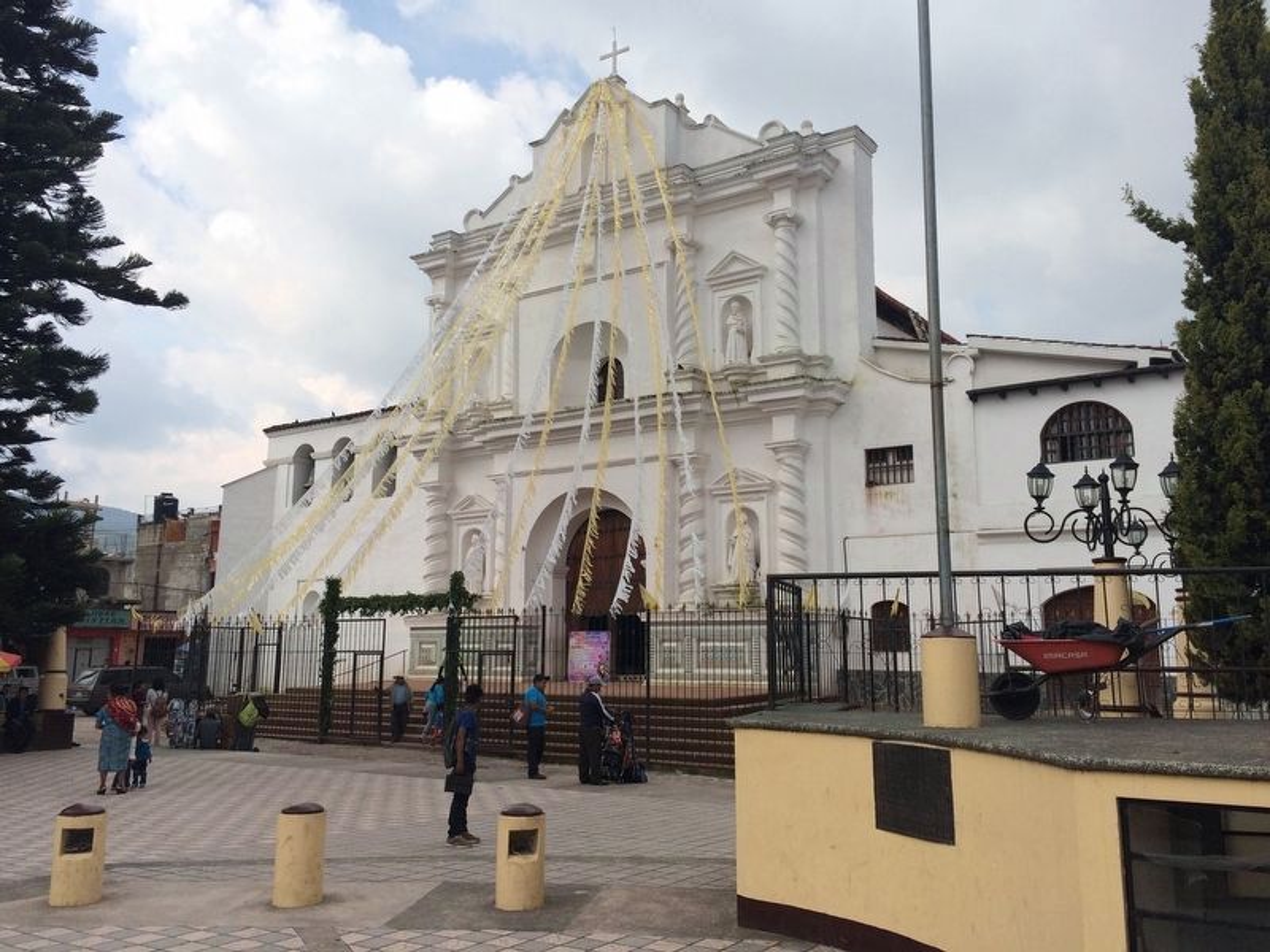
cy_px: 476
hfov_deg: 61.7
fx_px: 1064
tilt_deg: +10.1
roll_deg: +0.7
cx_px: 635
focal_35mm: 29
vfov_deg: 48.2
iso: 32
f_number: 2.2
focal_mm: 4.15
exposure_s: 1/2160
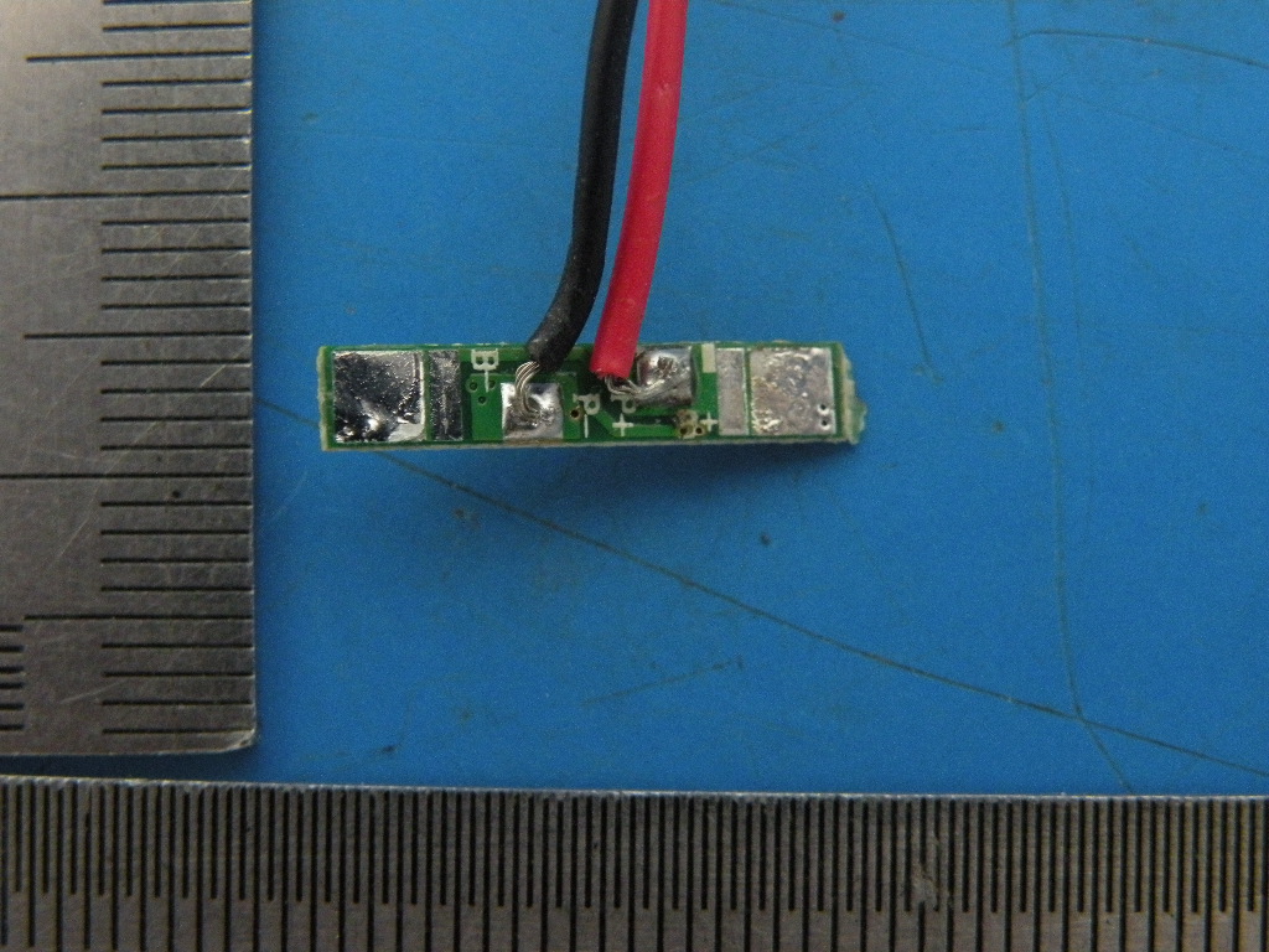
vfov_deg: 26.1
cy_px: 476
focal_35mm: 56
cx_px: 634
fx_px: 2053
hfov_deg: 34.3
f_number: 3.5
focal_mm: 9.8
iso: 417
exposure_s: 1/8
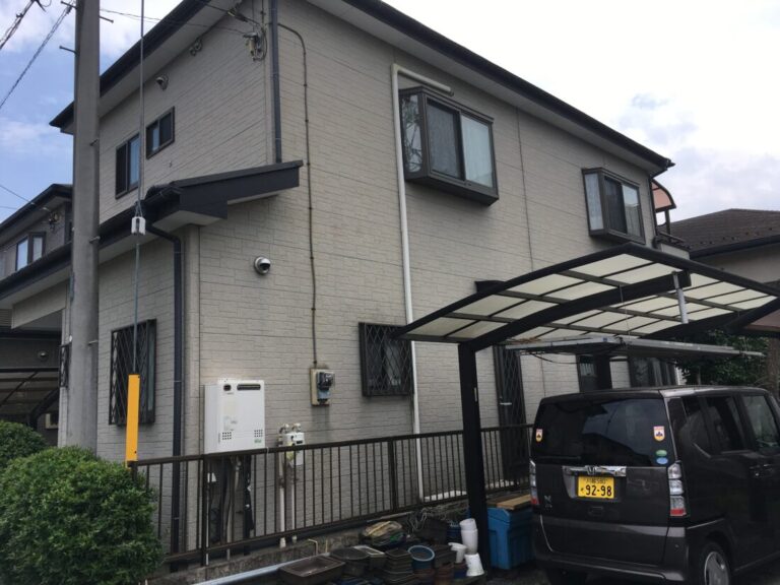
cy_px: 292
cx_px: 390
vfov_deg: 48.2
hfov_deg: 61.7
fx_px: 653
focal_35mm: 29
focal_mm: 4.15
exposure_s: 1/1148
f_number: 2.2
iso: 25
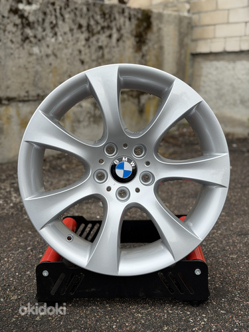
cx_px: 124
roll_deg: +0.4
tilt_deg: -11.7
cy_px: 166
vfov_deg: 39.7
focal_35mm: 48
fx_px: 460
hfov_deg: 30.3
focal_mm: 6.76
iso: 64
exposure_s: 1/1838
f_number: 1.78
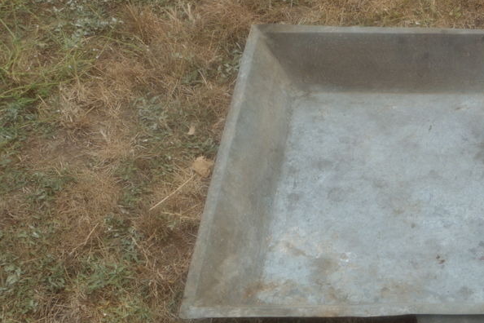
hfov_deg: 25.8
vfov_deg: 17.7
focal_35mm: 77
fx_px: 1035
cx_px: 394
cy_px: 219
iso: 80
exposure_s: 1/320
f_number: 4.7
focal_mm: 7.9
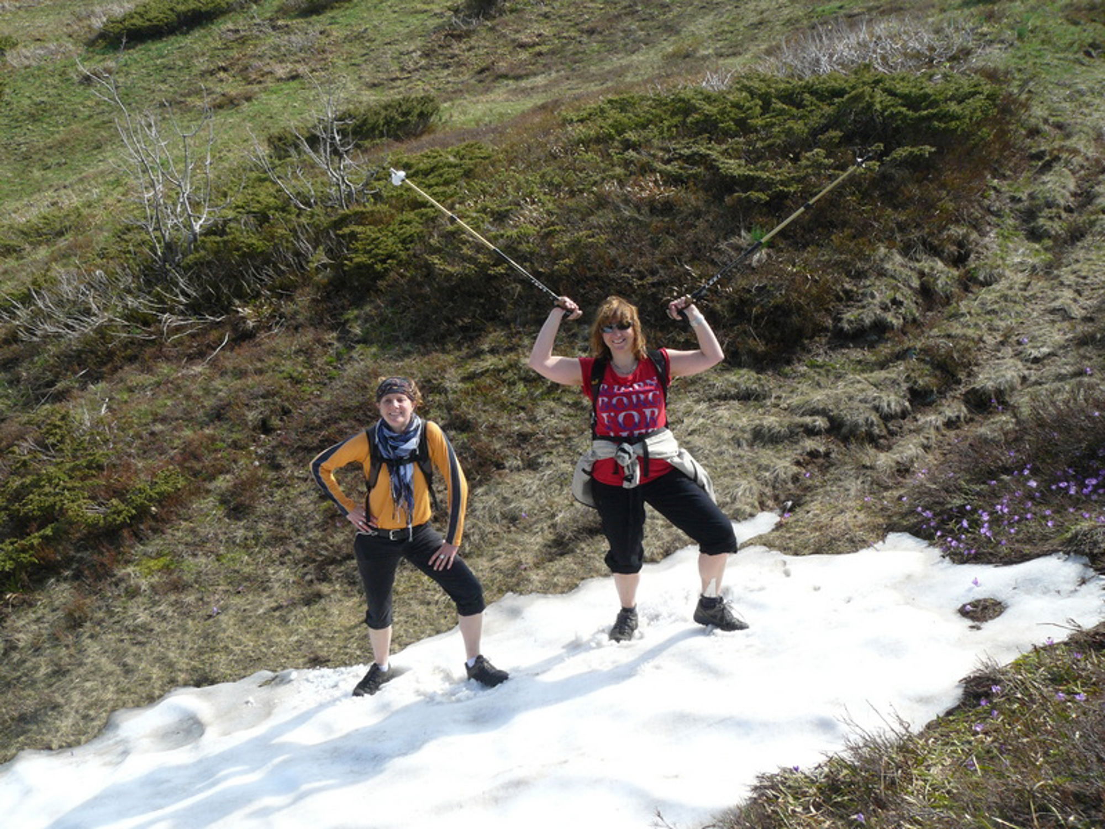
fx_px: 1149
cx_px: 552
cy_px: 414
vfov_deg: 39.7
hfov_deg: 51.4
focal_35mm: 36
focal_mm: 6
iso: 100
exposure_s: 1/200
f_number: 4
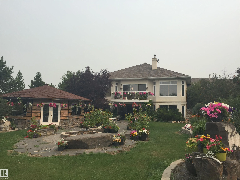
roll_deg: -1.5
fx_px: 201
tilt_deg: +6.4
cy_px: 90
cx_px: 120
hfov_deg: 61.7
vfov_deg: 48.2
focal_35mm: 29
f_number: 2.2
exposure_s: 1/1883
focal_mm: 4.15
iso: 32
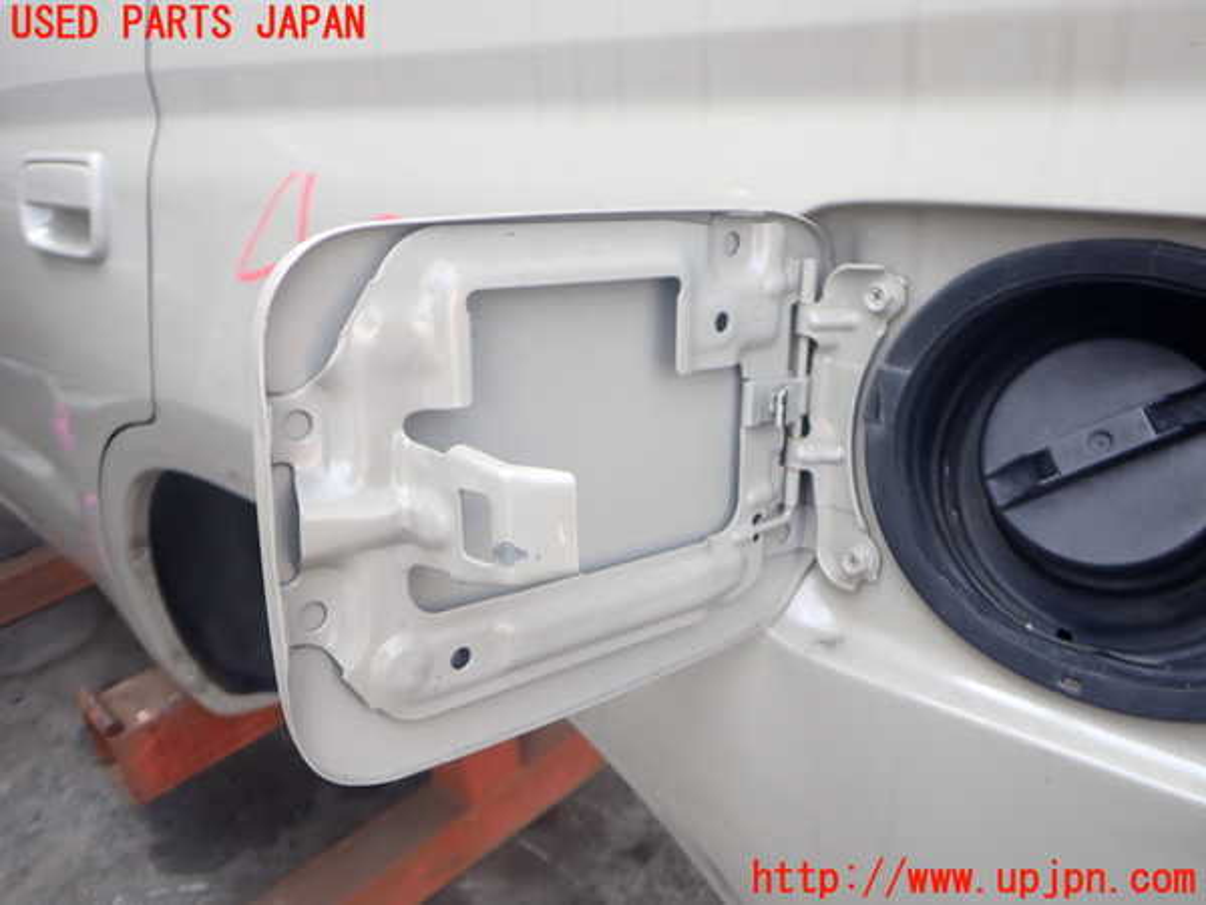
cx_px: 603
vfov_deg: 46.8
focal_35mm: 30
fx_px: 1045
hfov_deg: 60.0
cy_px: 452
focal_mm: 5.4
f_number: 2.3
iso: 100
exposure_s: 1/200
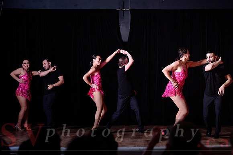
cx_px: 137
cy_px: 64
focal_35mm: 82
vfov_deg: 16.6
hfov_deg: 24.6
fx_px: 533
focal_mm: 70
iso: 400
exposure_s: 1/160
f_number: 3.2
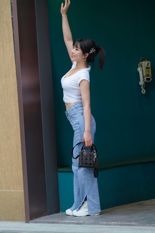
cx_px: 78
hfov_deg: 10.2
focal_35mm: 135
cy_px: 116
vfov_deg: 15.2
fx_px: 871
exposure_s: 1/400
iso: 500
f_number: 3.2
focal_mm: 135
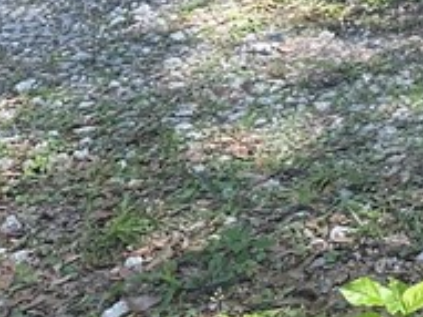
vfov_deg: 9.8
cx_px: 1008
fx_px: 1575
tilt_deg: -4.8
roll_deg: +1.6
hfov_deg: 12.2
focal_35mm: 129
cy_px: -499
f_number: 1.78
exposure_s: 1/458
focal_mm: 6.86
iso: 80
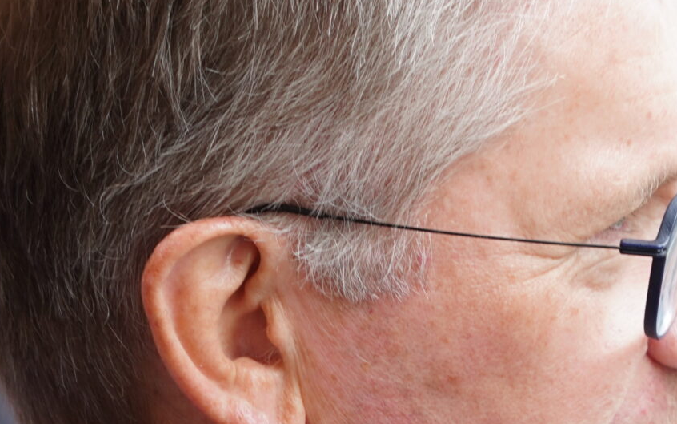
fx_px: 13655
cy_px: 399
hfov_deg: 2.8
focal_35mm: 740
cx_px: 513
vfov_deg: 1.8
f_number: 6.3
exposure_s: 1/50
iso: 250
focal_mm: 240
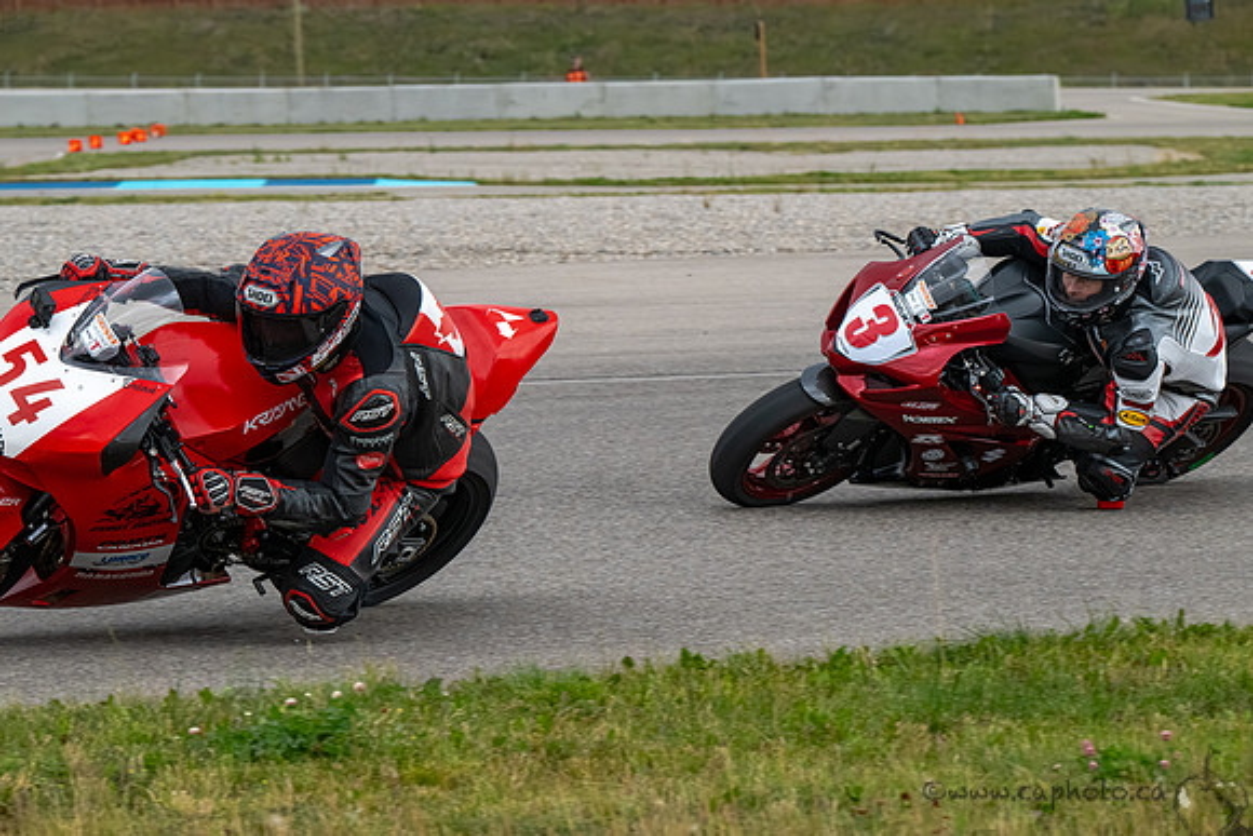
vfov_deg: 7.6
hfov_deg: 11.4
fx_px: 6266
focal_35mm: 180
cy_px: 418
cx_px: 626
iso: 2800
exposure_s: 1/1250
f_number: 11
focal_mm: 180
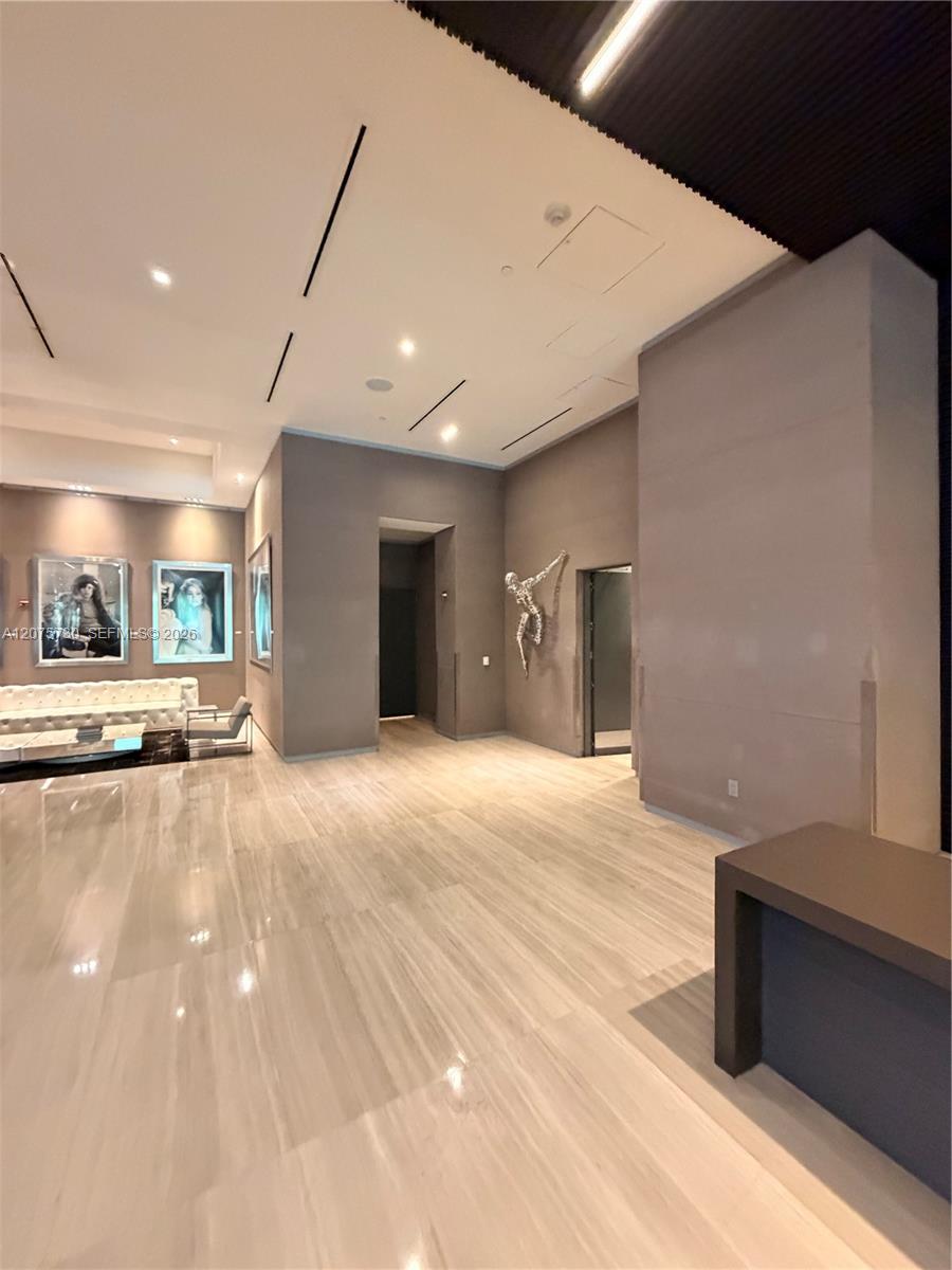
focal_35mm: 14
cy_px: 635
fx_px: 513
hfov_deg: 85.7
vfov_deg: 102.1
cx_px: 476
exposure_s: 1/60
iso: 800
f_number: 2.2
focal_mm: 2.22
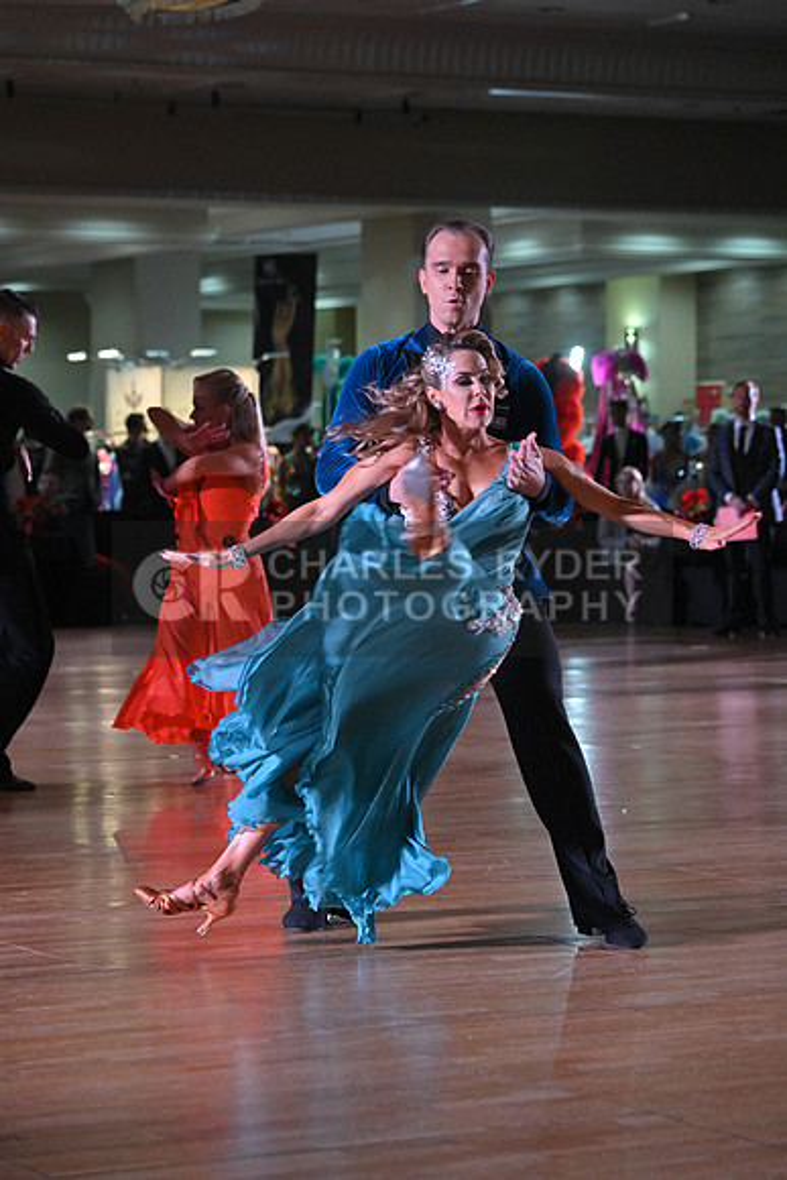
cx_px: 394
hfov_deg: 12.5
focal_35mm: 110
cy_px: 590
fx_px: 3605
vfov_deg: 18.6
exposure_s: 1/400
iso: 4000
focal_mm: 110
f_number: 5.6
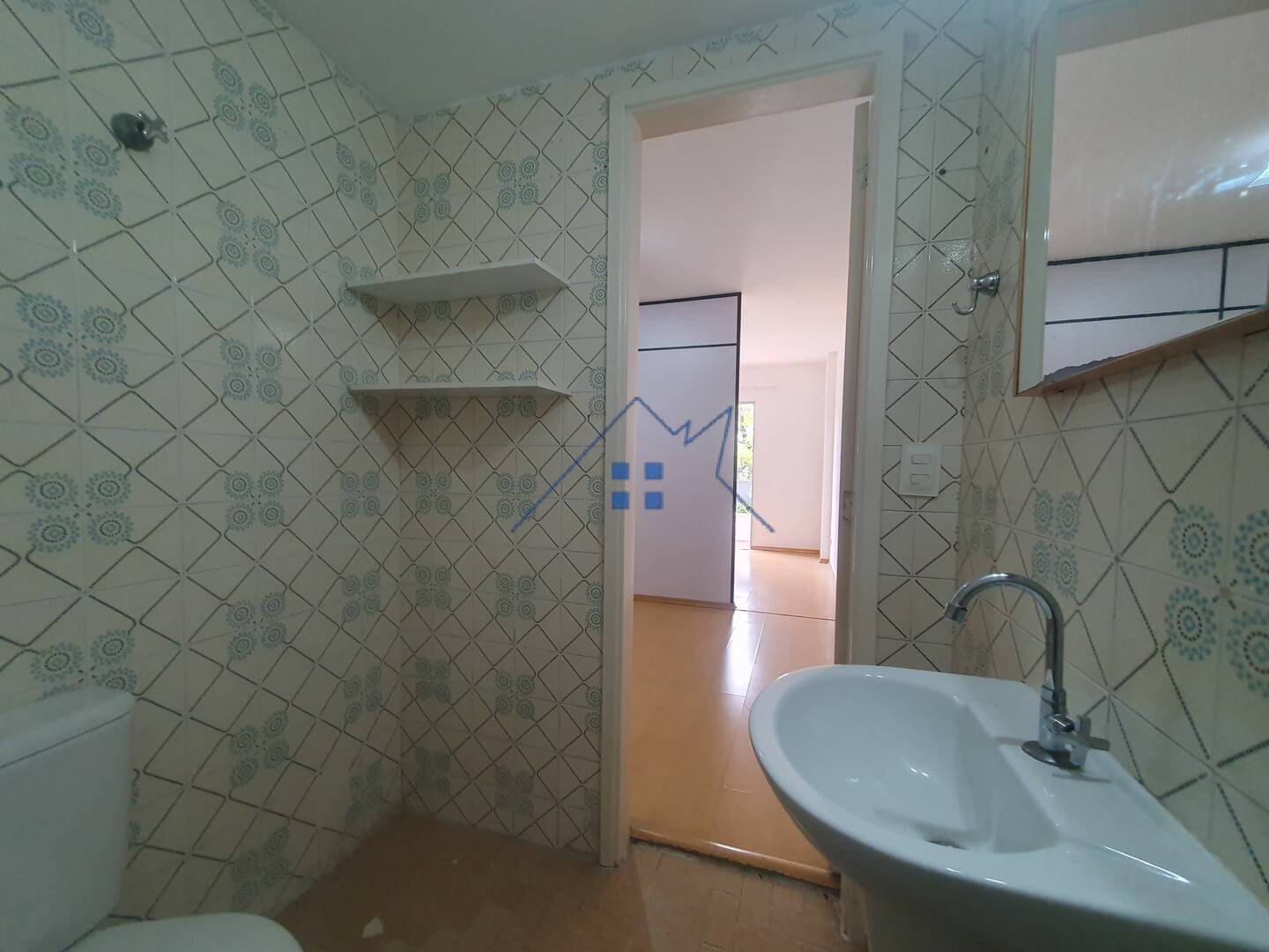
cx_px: 634
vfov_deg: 89.9
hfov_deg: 106.2
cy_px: 476
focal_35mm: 13
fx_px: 477
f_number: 2.2
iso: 250
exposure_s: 1/60
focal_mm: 1.8
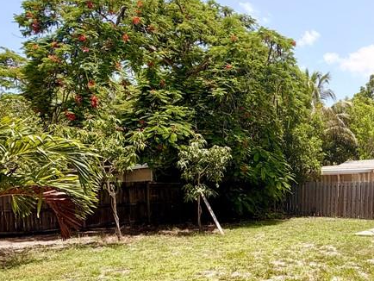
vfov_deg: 42.0
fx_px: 357
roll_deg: +1.5
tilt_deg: -3.8
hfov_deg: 51.2
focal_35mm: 33
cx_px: 309
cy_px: 203
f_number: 2.2
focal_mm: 2.22
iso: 25
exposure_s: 1/770
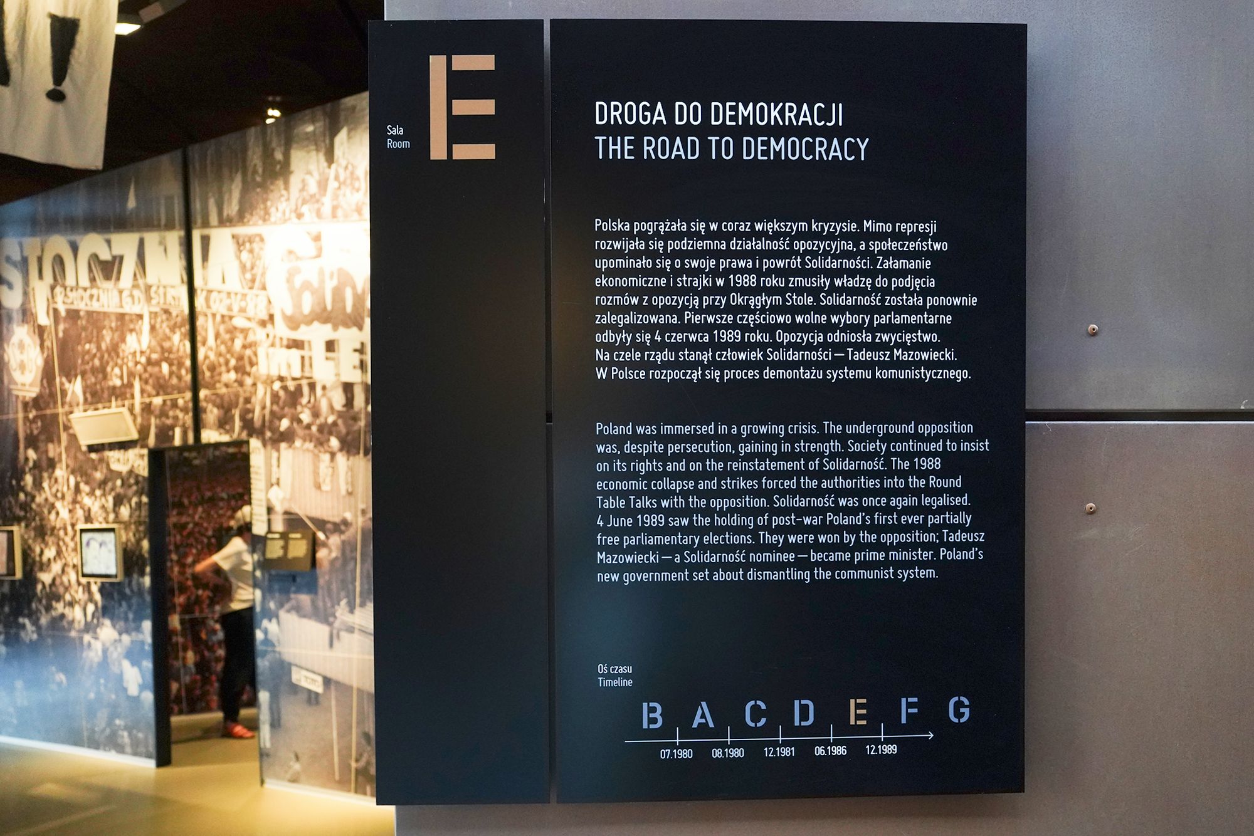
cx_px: 627
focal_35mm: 24
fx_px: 836
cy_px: 418
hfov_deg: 73.7
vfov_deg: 53.1
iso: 3200
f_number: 4.5
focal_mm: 24
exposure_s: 1/80
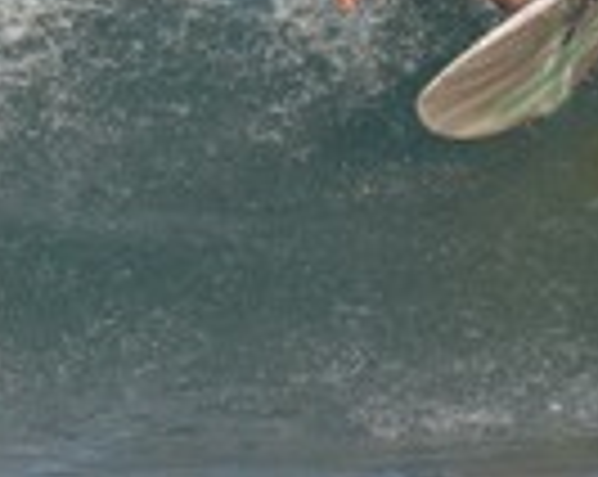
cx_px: 180
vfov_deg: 1.0
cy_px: -135
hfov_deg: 1.2
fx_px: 27693
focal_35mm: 1567
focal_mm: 270
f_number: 7.1
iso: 400
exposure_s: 1/2000
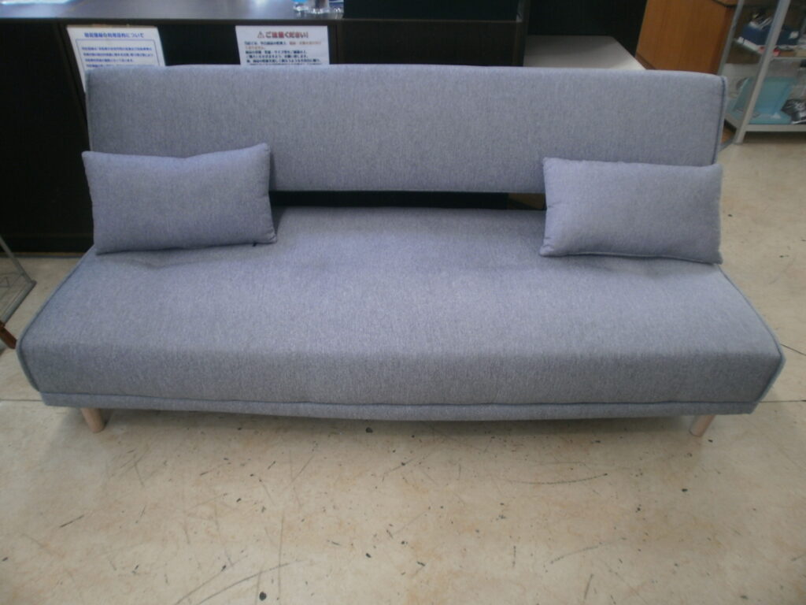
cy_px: 302
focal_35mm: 26
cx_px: 403
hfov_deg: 67.3
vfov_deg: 53.1
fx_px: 605
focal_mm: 4.65
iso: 100
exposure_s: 1/25
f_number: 2.6
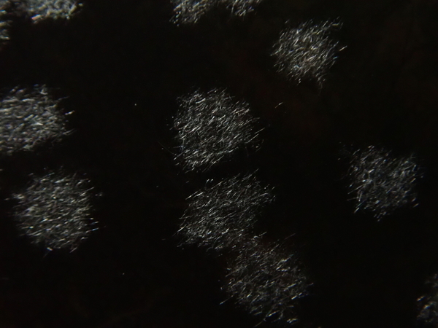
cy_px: 164
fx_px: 1076
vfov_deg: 17.4
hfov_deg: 23.0
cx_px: 219
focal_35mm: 85
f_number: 4.5
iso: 1600
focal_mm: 15.41
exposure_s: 1/8
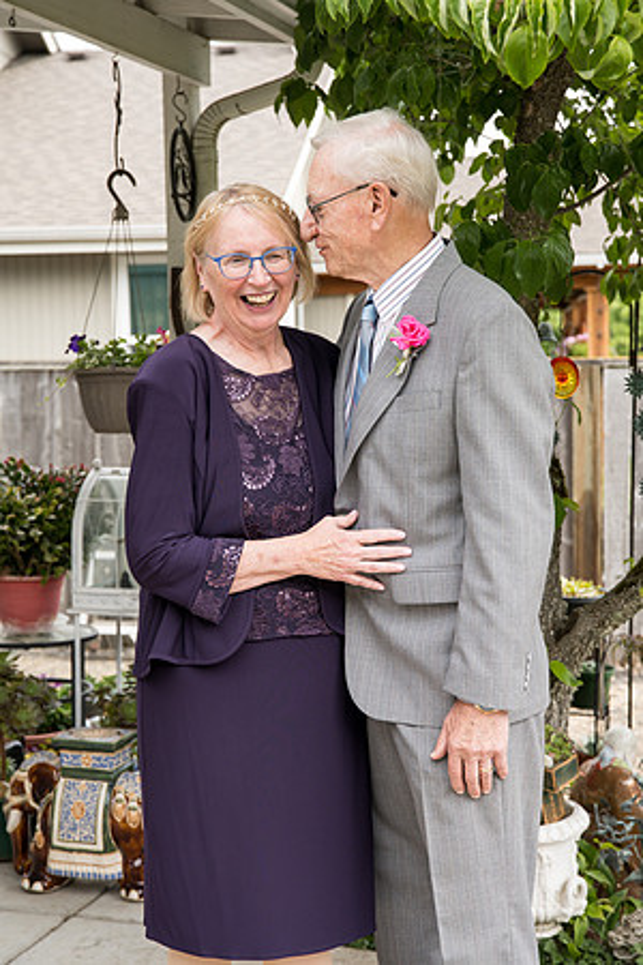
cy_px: 482
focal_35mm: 62
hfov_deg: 21.9
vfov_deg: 32.4
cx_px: 322
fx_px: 1661
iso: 400
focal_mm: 62
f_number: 5
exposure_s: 1/500
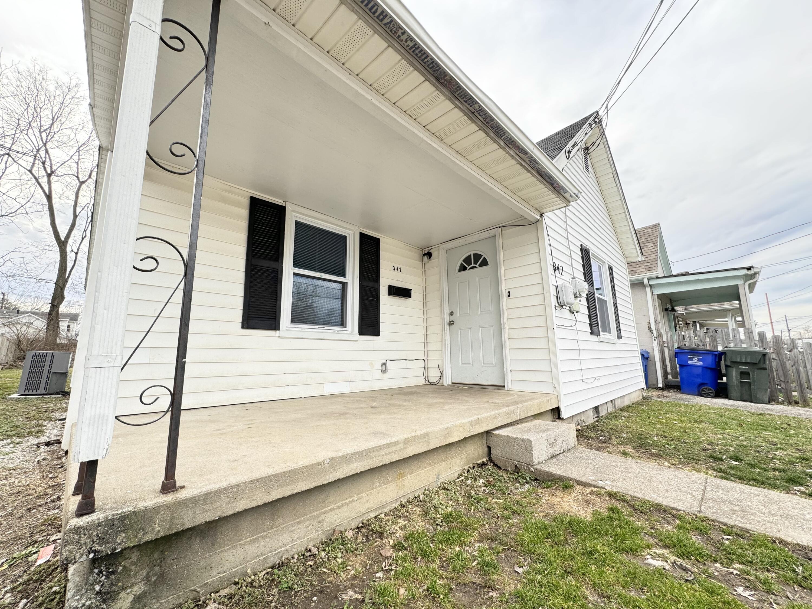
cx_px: 406
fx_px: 328
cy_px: 304
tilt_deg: +10.5
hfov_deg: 102.1
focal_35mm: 14
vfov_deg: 85.7
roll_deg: +0.7
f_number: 2.2
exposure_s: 1/106
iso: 40
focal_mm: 2.22
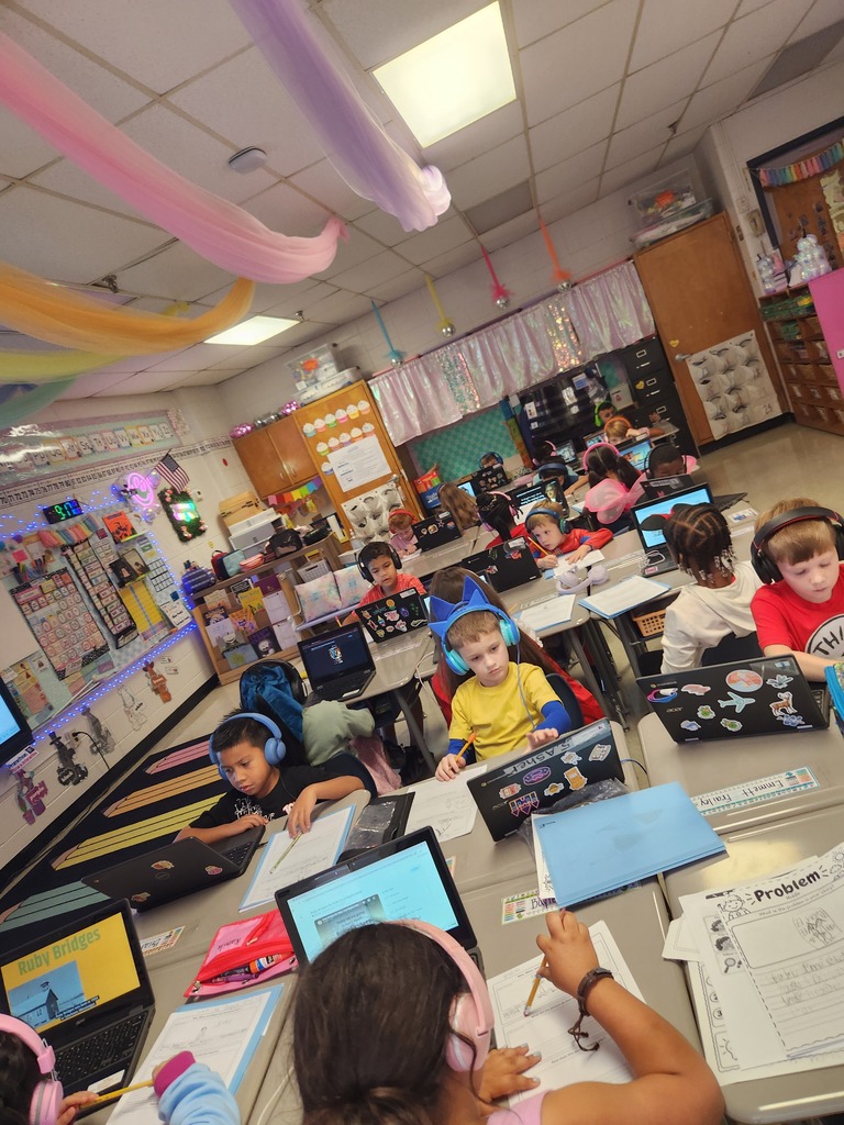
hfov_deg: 58.9
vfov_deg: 73.9
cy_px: 562
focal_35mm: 23
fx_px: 748
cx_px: 422
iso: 200
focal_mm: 5.4
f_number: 1.8
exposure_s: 1/120
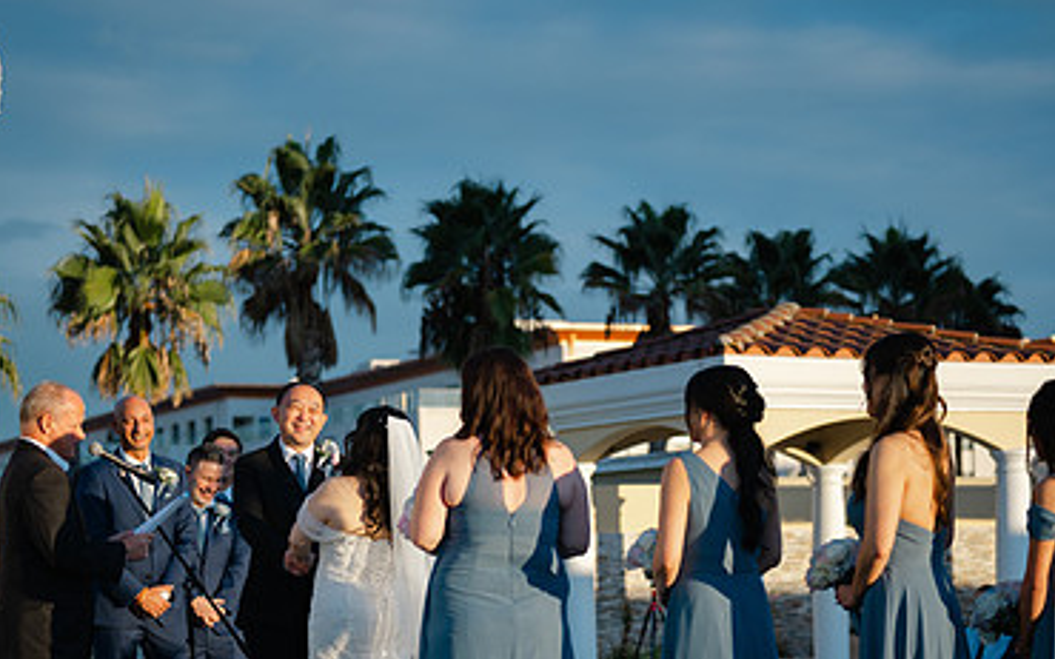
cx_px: 519
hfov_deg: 25.8
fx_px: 2299
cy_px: 549
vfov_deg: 16.2
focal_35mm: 80
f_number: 1.8
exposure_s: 1/3200
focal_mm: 50
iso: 64
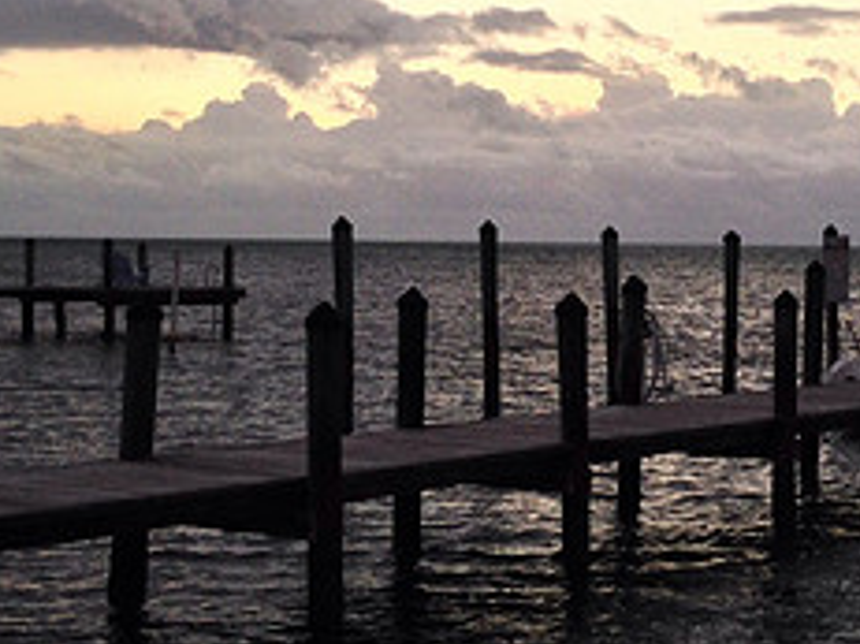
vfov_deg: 17.7
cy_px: 207
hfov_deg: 23.4
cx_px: 622
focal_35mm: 83
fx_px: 2061
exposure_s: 1/120
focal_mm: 4.12
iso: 64
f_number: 2.4
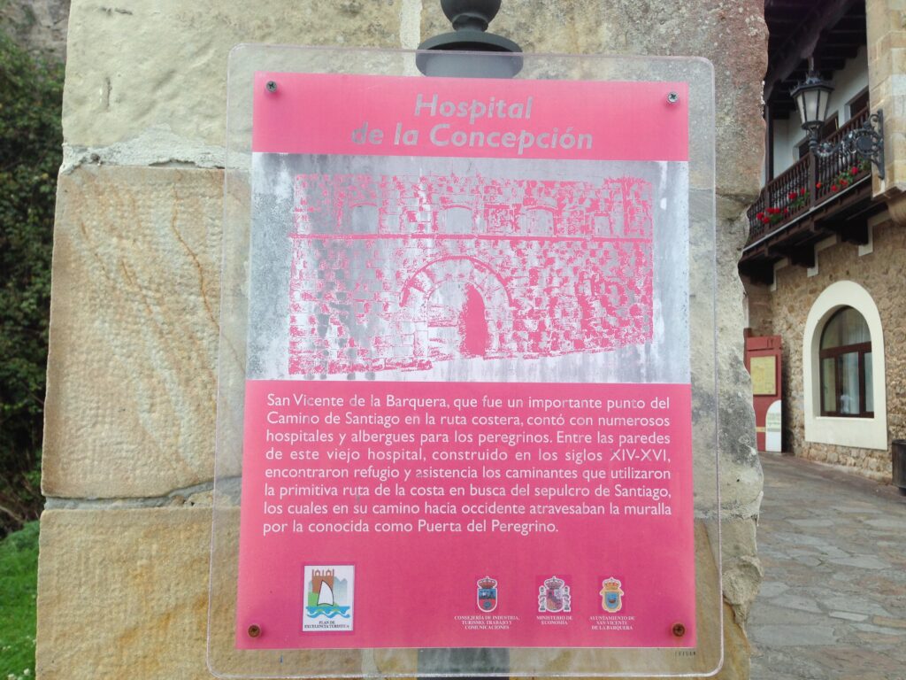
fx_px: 864
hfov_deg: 55.4
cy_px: 340
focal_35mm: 33
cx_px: 453
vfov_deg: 42.9
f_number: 2.4
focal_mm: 4.12
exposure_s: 1/276
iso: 50
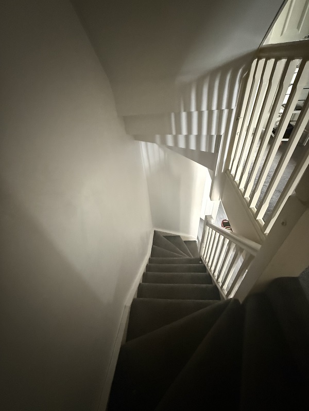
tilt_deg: -41.1
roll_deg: +5.3
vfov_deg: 102.1
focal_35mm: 14
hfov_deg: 85.7
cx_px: 154
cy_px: 206
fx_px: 167
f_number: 2.2
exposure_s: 1/47
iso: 1600
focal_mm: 2.22
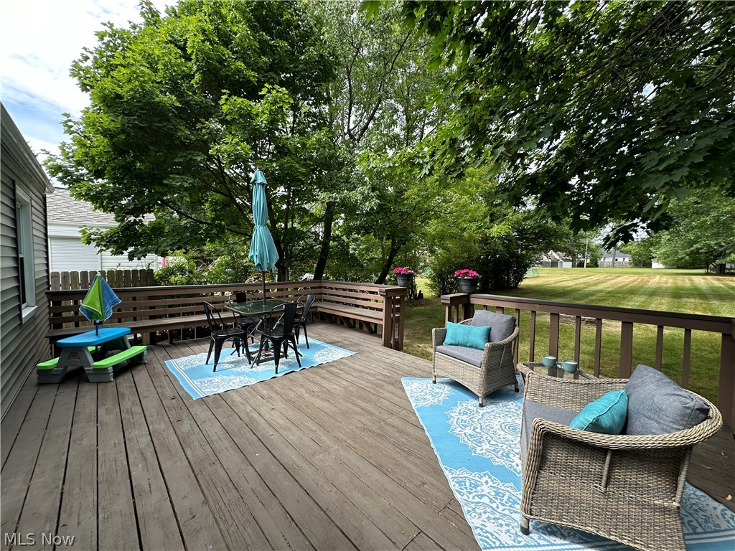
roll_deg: +0.2
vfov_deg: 85.7
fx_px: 297
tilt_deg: -2.7
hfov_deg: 102.1
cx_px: 368
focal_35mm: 14
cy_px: 276
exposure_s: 1/332
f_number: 2.2
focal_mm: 2.22
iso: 40
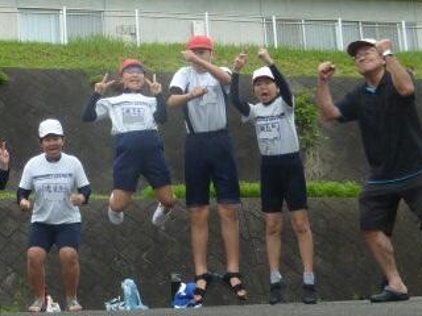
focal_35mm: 90
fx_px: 1097
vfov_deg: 16.4
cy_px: 95
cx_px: 102
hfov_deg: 21.6
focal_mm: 4.1
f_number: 3.3
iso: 100
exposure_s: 1/500
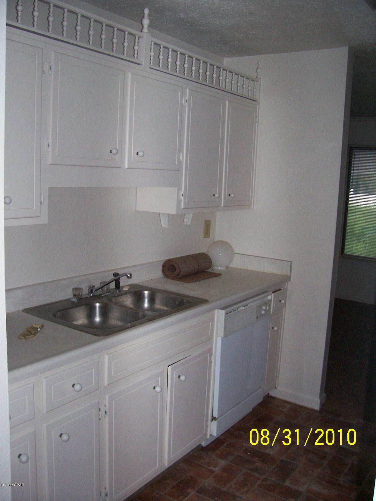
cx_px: 188
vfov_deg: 54.0
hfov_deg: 41.8
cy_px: 250
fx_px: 492
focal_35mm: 34
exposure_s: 1/112
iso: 140
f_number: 2.7
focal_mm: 5.6
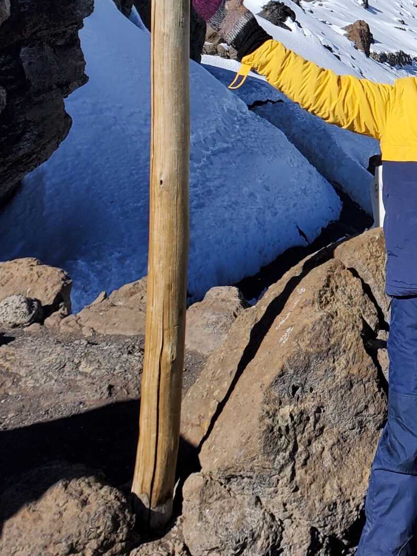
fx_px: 1028
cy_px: 47
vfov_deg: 29.0
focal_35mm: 64
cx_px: 477
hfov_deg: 21.5
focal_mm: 4.3
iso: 50
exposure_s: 1/3687
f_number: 2.4
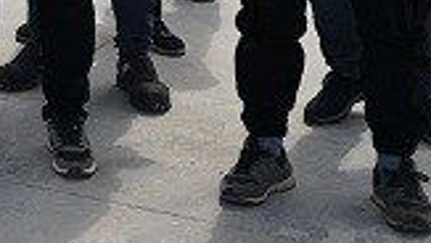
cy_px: -320
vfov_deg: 7.9
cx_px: -405
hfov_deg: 13.1
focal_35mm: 144
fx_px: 1647
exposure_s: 1/4831
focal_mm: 3.95
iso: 50
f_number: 1.8
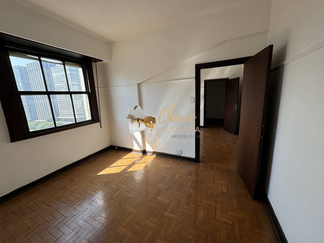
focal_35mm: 14
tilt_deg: -9.9
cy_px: 122
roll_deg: +2.3
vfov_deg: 85.7
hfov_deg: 102.1
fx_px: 131
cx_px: 162
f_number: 2.2
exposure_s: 1/245
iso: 40
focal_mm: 2.22
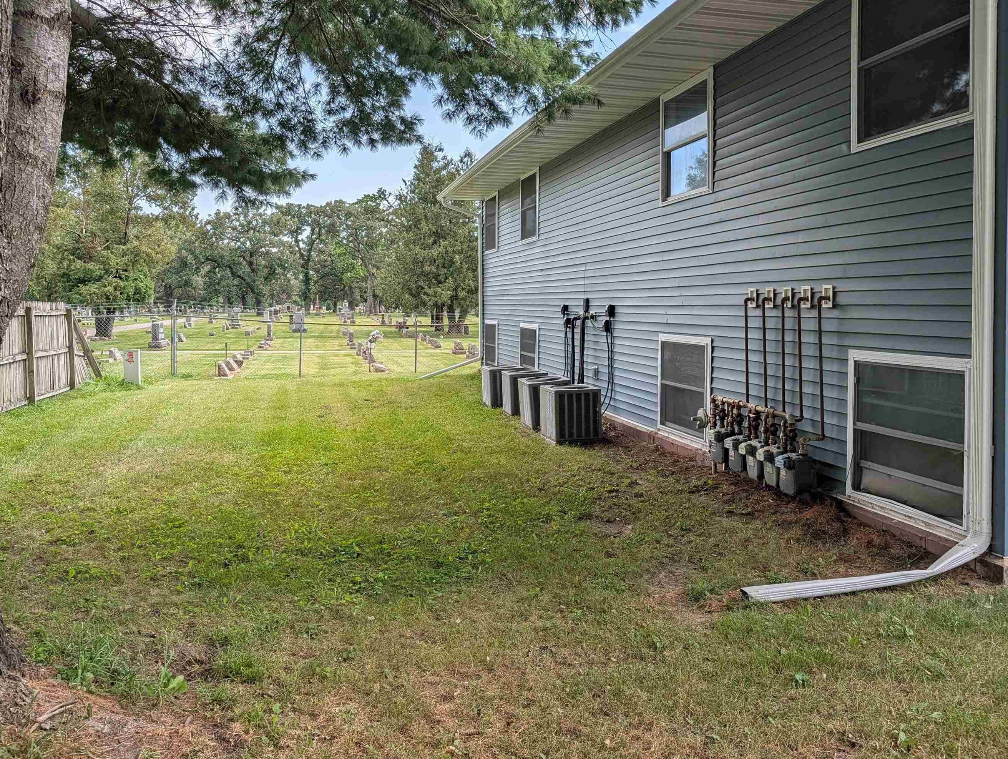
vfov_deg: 49.7
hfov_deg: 63.4
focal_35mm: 28
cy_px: 318
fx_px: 817
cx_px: 514
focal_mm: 6.9
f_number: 1.68
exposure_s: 1/939
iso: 15
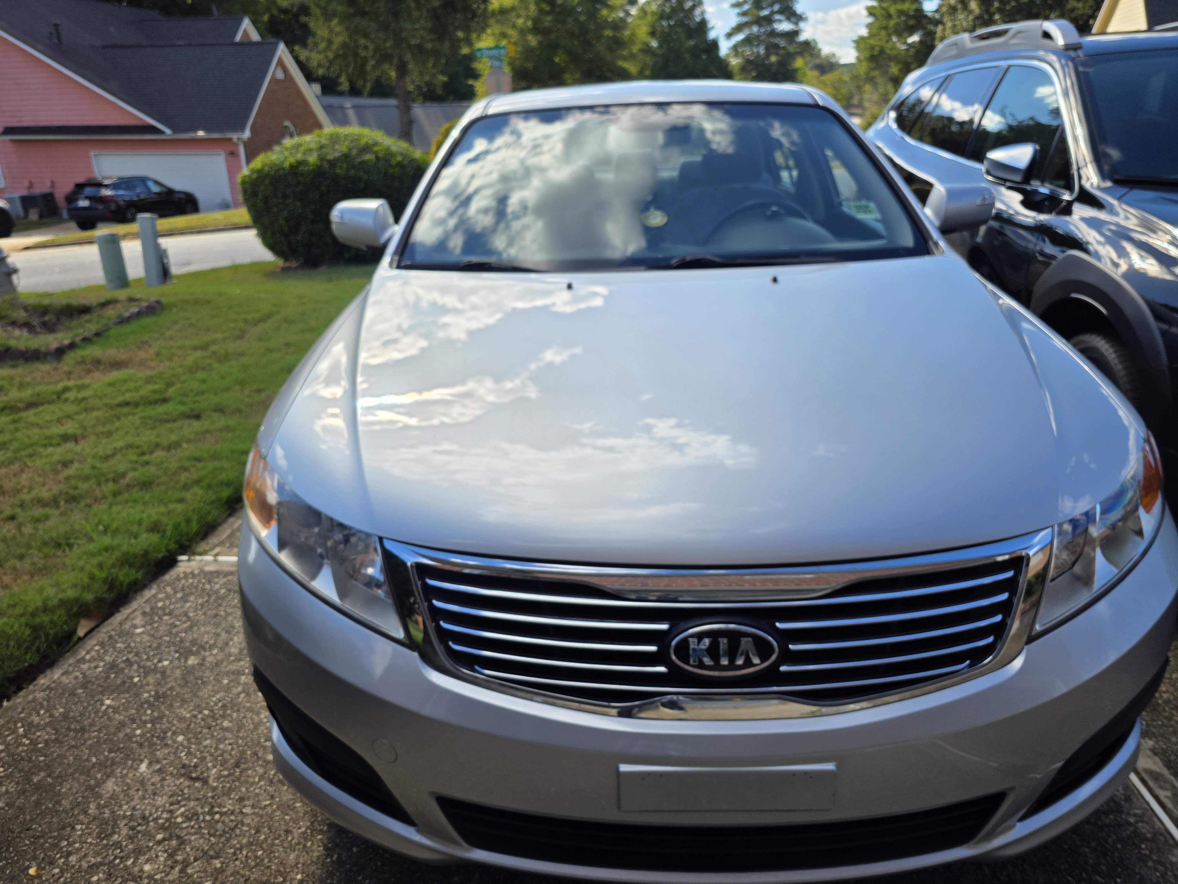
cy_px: 442
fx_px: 783
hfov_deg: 73.9
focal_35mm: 23
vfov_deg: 58.9
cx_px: 589
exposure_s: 1/4650
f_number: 1.7
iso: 80
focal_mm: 6.3
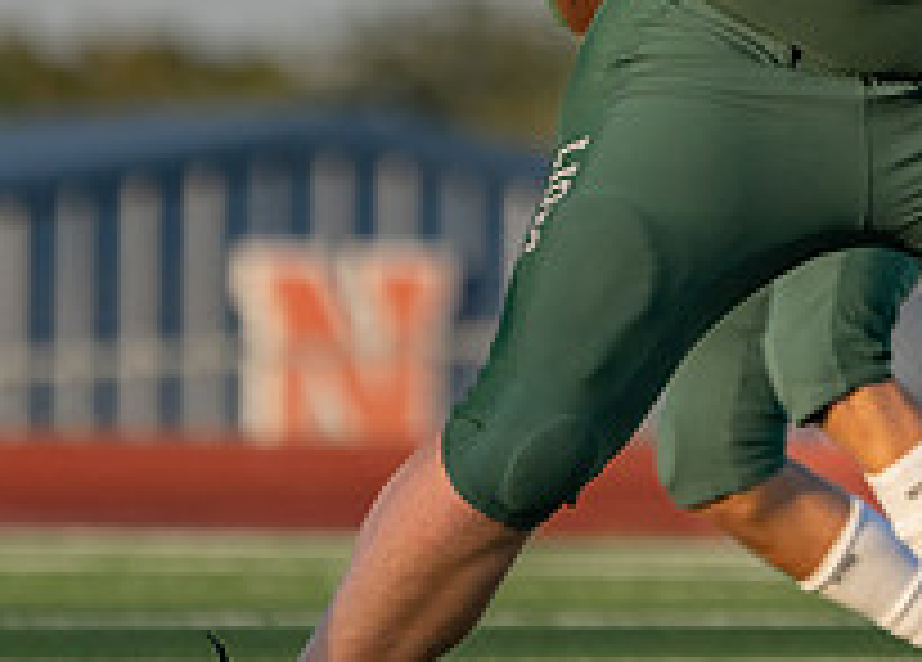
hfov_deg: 1.4
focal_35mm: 1390
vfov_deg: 1.0
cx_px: 994
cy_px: -162
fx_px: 36446
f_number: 5.6
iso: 400
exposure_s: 1/1250
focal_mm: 376
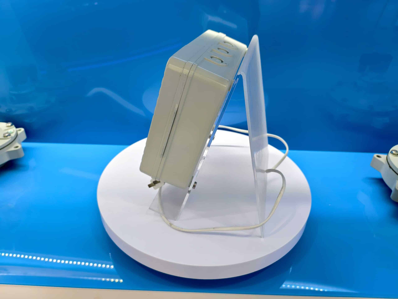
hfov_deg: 73.9
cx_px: 199
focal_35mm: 23
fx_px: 264
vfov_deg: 58.9
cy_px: 150
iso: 185
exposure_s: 1/100
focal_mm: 6.54
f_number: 1.57
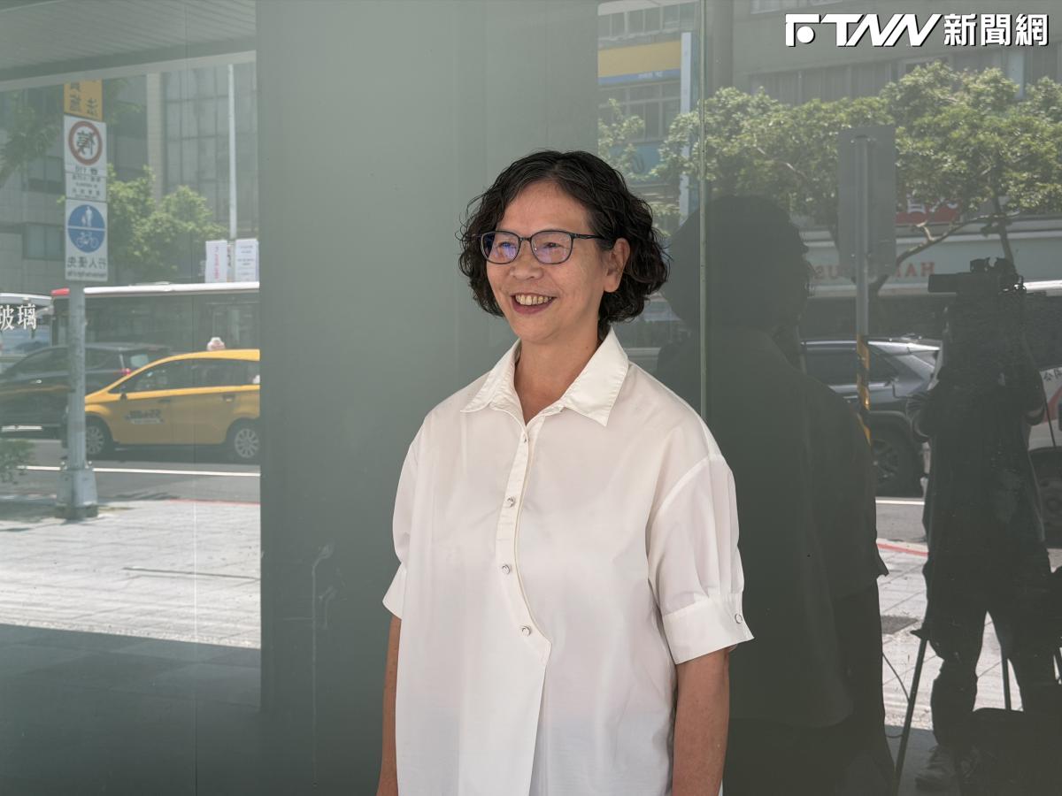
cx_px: 531
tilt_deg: -1.1
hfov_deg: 39.7
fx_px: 1473
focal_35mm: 48
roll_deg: +1.3
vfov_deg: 30.3
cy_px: 398
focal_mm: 6.76
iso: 50
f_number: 1.78
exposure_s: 1/161
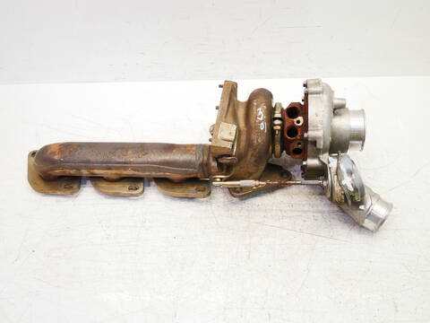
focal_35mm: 30
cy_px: 162
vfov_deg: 46.8
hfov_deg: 60.0
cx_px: 215
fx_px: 373
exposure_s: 1/60
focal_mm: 15
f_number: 3.8
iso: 500
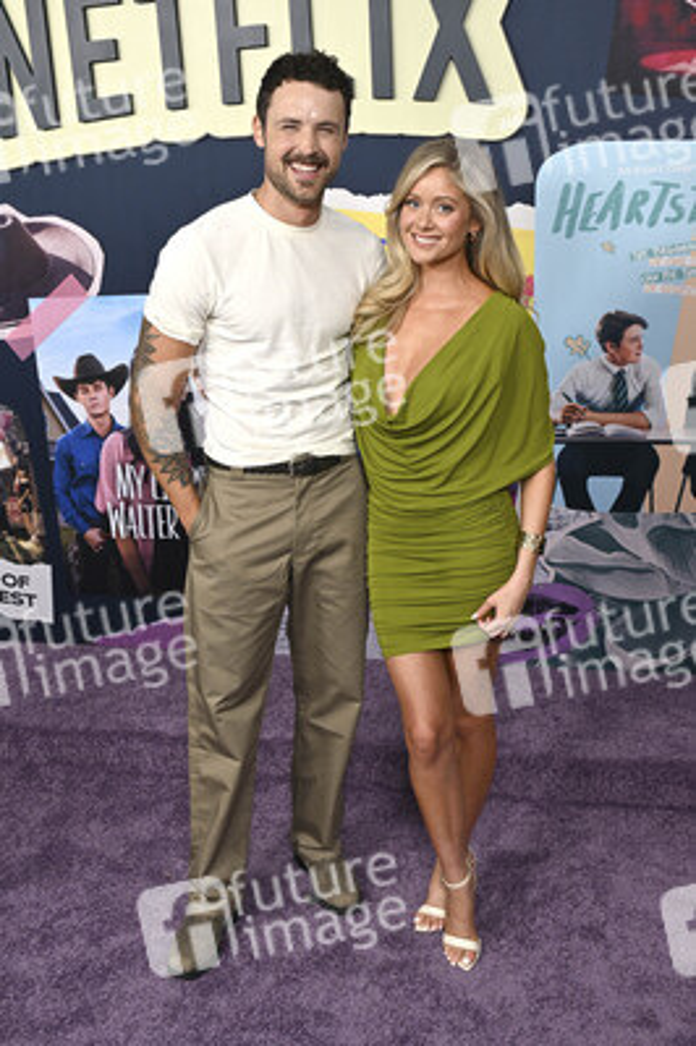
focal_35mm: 35
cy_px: 523
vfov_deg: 54.5
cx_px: 348
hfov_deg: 37.8
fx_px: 1017
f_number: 6.3
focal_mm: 35
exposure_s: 1/250
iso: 1250
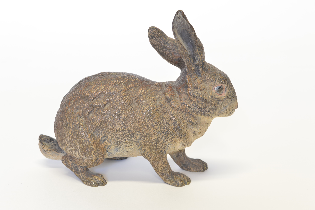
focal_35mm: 60
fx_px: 525
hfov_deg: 33.4
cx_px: 158
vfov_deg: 22.6
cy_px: 105
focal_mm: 40
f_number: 10
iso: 100
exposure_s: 1/1.3
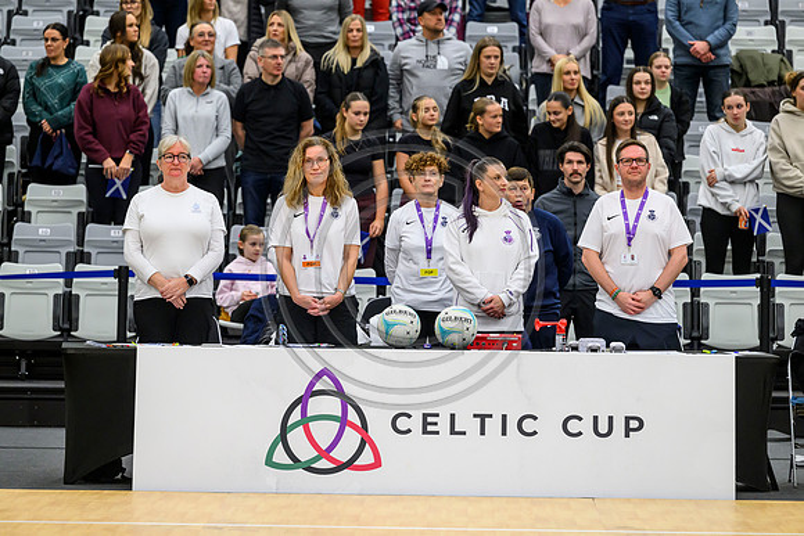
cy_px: 268
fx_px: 4244
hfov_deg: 10.8
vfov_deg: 7.2
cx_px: 402
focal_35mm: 190
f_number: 4
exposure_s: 1/800
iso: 4000
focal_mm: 190
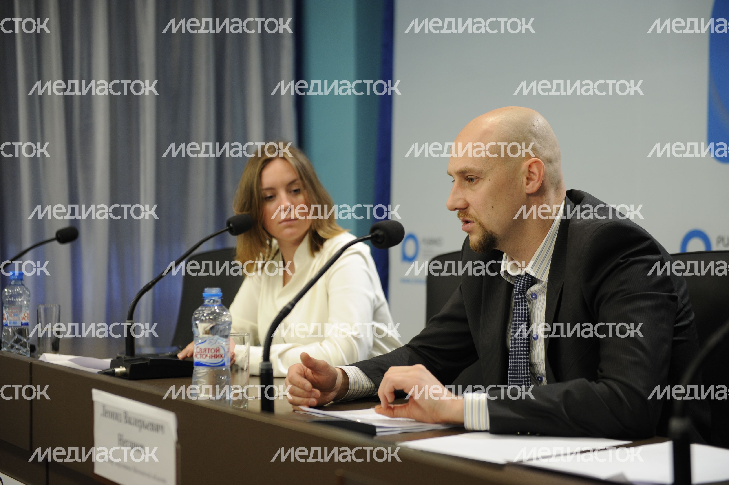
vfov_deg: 21.9
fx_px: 1255
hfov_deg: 32.4
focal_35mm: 62
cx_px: 364
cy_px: 242
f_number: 3.2
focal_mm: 62
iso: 1000
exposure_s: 1/160
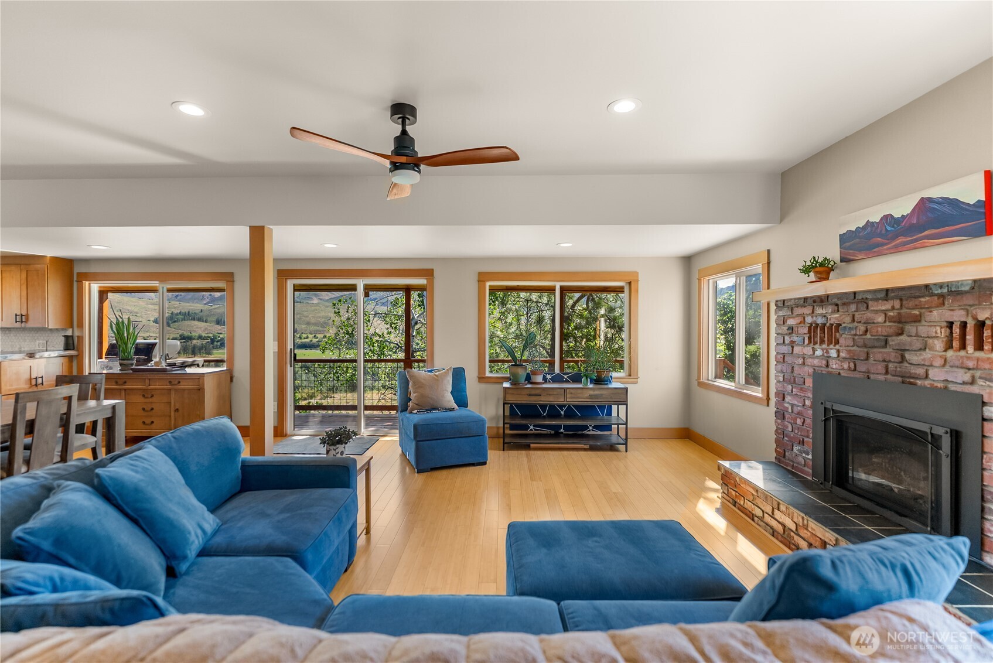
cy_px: 332
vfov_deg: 74.5
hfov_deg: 97.4
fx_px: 436
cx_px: 496
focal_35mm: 16
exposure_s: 1/125
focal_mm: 15.8
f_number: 2.8
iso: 400
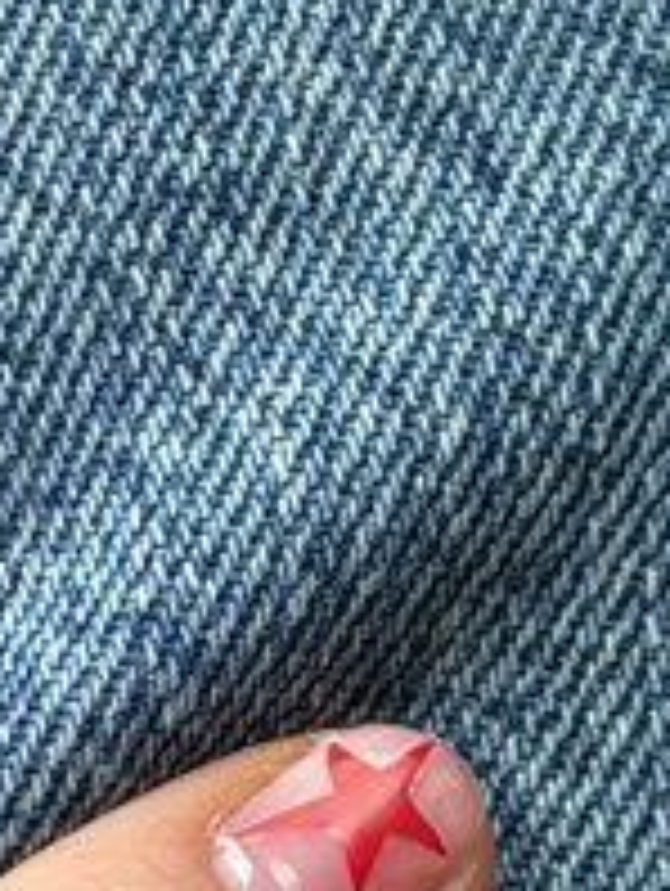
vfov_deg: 8.0
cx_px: -481
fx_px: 6386
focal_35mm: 248
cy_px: 360
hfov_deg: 5.9
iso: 64
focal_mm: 6.76
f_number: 1.78
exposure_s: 1/418
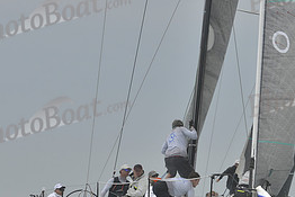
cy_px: 163
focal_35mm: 443
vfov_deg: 3.1
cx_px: 190
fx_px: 3632
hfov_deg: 4.7
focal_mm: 200
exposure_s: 1/800
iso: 280
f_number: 7.1
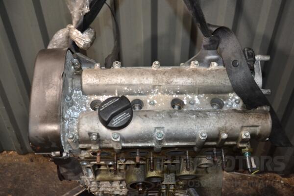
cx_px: 147
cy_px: 98
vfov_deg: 31.9
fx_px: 343
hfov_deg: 46.4
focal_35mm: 42
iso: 800
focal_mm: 28
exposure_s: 1/60
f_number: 5
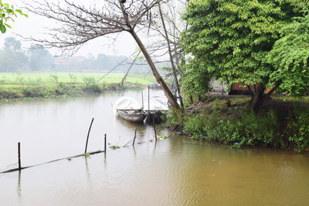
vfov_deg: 23.8
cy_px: 103
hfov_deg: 35.0
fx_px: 489
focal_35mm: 57
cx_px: 154
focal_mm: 38
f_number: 9
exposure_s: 1/80
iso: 400
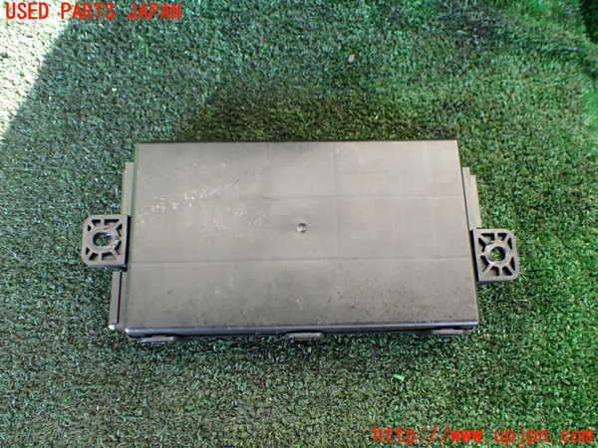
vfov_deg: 46.8
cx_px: 299
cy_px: 224
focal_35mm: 30
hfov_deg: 60.0
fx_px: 518
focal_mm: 5.4
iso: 250
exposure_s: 1/125
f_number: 2.3
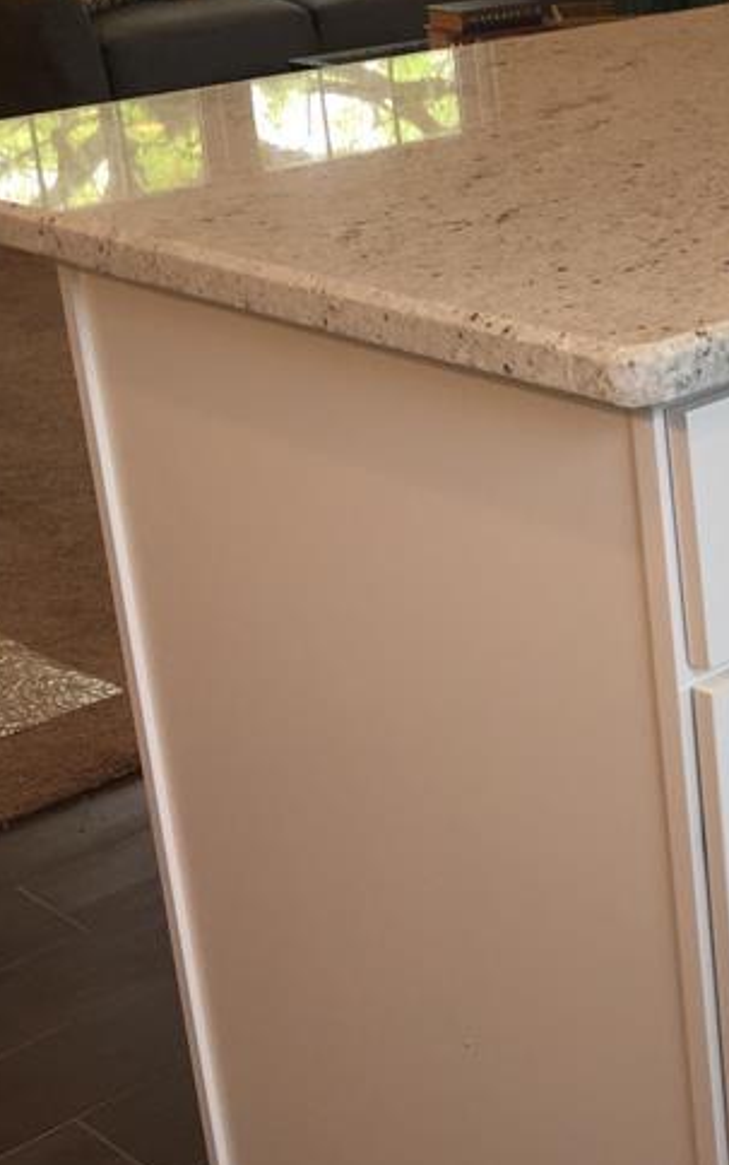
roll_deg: +0.2
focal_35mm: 65
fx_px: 2064
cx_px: 1213
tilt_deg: -15.8
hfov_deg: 17.2
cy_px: 313
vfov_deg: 31.0
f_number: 2.2
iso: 40
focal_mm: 4.15
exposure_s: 1/60
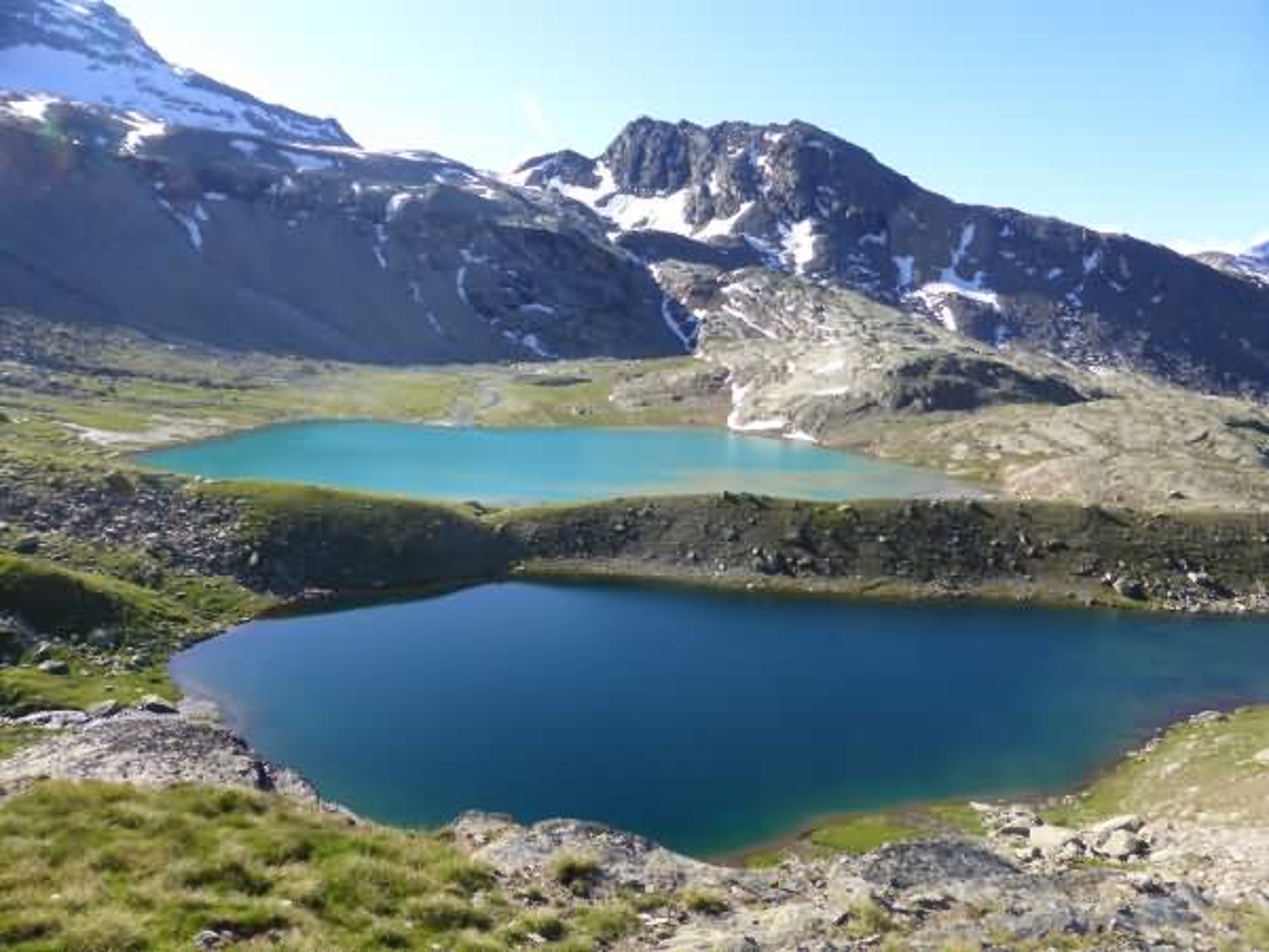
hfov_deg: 69.4
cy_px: 476
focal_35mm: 25
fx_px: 916
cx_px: 634
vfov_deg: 54.9
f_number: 3.3
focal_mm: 4.3
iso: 100
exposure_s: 1/500
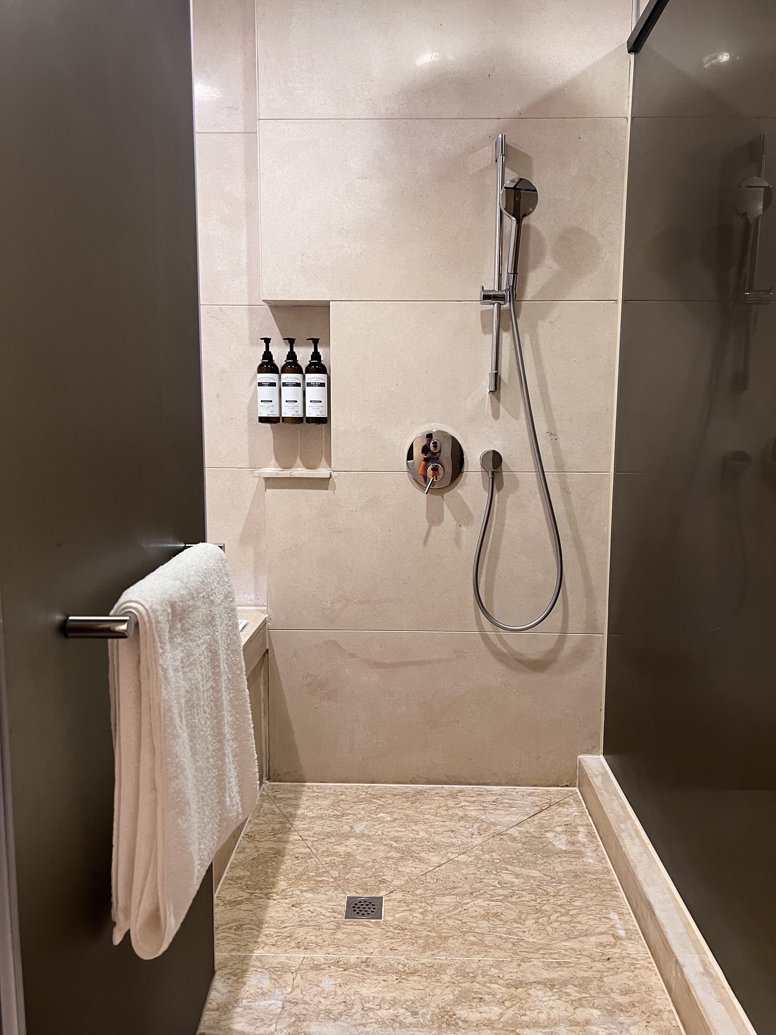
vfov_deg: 67.3
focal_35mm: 26
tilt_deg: -6.7
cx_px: 388
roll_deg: -0.6
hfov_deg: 53.1
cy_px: 518
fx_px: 777
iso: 250
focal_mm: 5.7
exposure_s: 1/50
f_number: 1.5
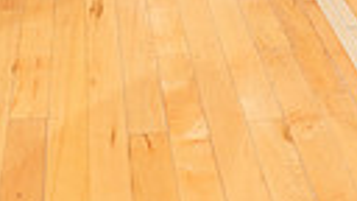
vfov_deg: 10.4
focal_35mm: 96
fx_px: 909
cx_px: 187
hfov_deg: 22.2
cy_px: -318
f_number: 5.6
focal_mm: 26
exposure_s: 1/250
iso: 400
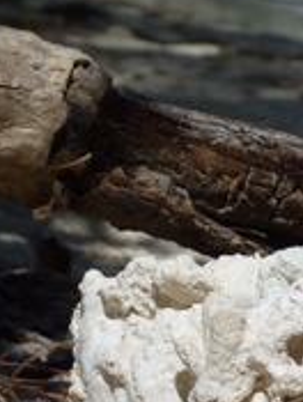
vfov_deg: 9.0
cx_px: 282
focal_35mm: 219
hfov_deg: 6.8
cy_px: 96
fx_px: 2547
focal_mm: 15.8
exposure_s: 1/1300
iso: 80
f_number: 5.6
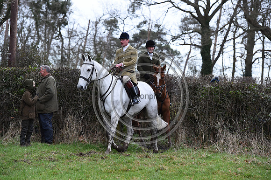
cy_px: 90
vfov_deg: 9.5
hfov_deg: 14.2
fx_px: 1091
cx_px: 136
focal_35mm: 145
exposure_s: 1/1250
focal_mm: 145
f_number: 5.6
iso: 2200
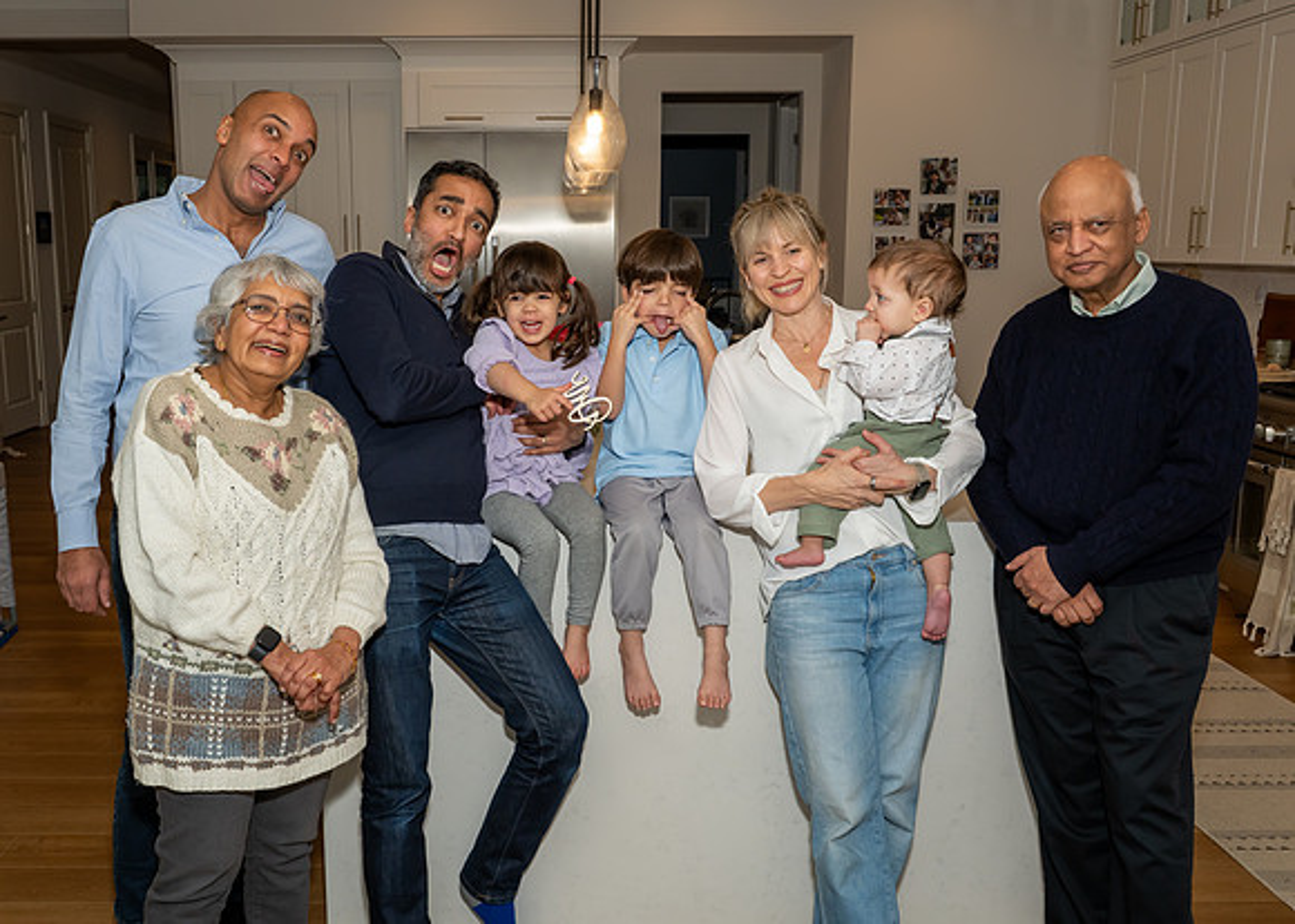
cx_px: 541
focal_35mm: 36
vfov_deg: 38.5
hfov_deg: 51.9
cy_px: 458
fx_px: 1322
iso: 640
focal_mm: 26
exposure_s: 1/250
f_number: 9
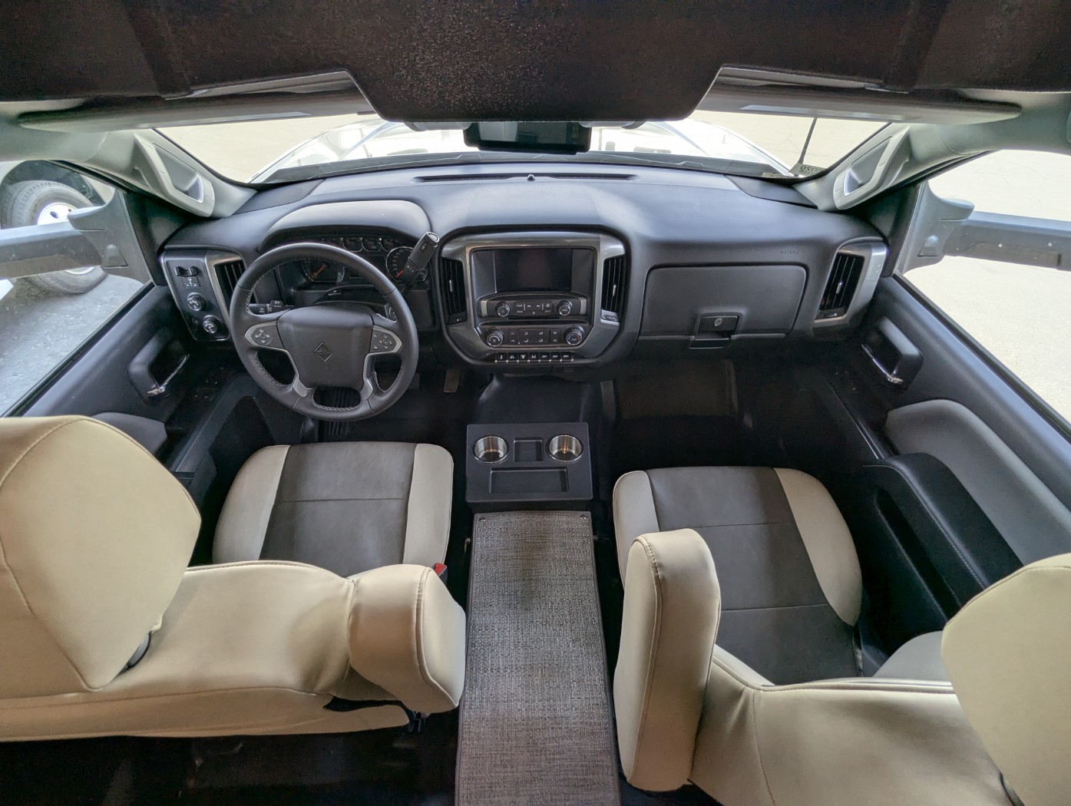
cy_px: 403
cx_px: 536
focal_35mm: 16
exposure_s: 1/113
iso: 63
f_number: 2.2
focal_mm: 2.35
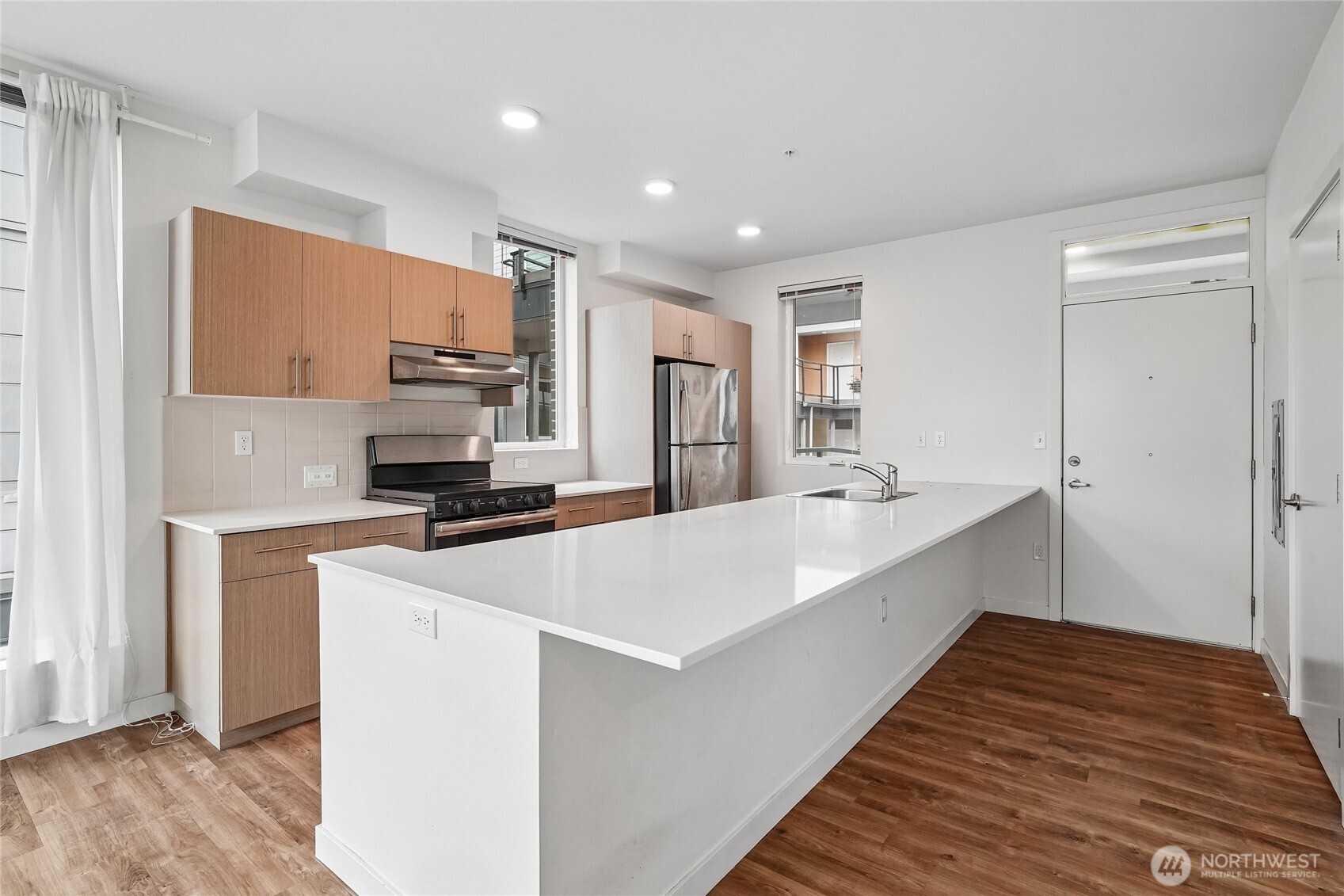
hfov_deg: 96.7
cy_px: 448
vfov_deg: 73.7
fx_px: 597
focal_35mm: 16
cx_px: 672
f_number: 8
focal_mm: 16
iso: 1600
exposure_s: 1/50
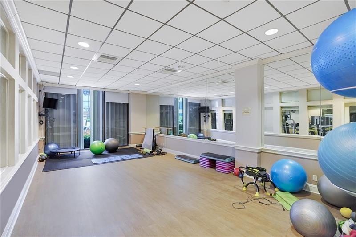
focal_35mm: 16
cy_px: 118
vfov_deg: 73.6
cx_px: 178
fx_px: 158
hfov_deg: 96.8
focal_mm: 16
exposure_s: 1/400
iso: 1600
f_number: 2.8
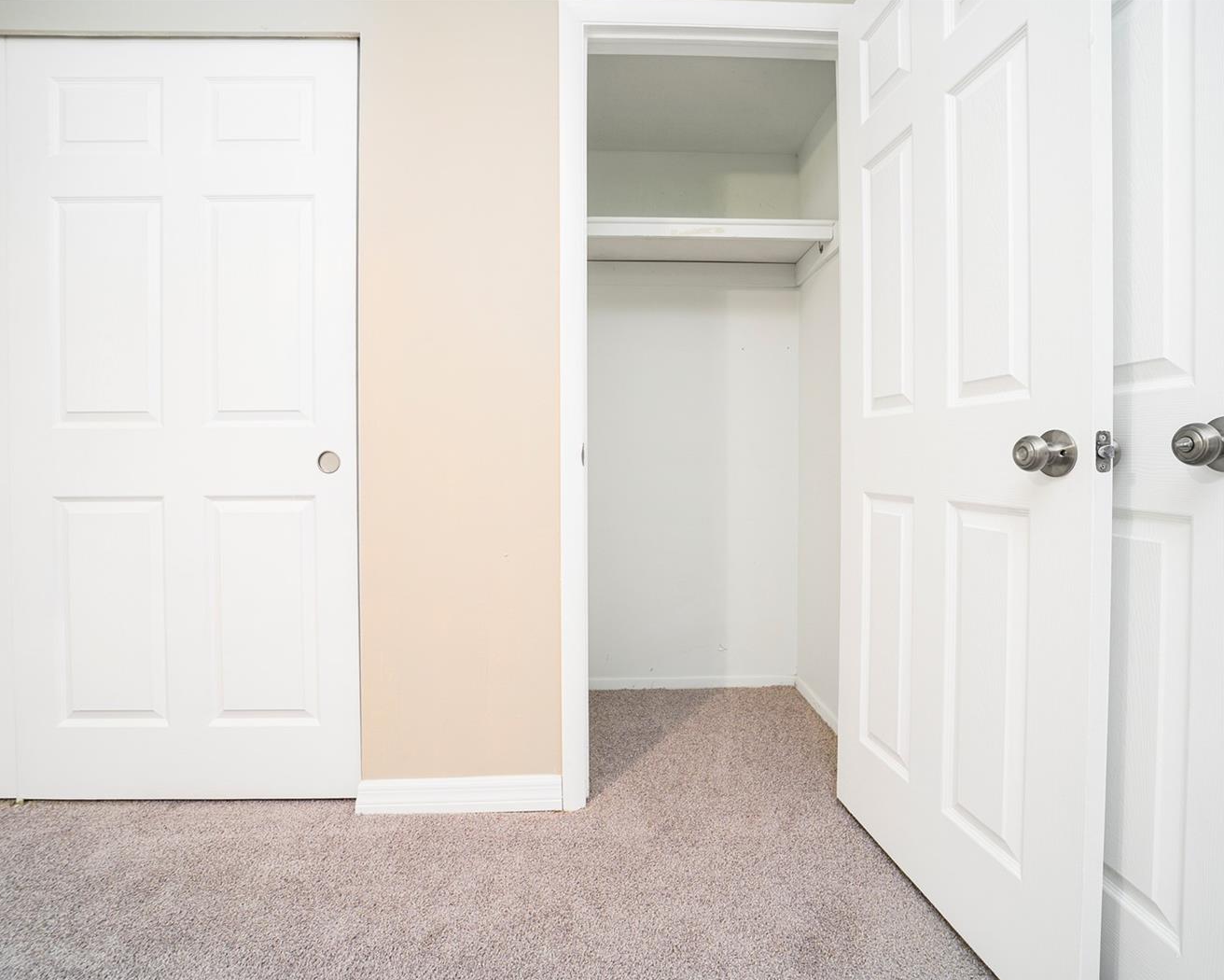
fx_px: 580
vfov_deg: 80.4
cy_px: 490
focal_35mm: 16
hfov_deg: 93.1
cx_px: 612
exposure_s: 1.3
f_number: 8
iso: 250
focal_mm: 14
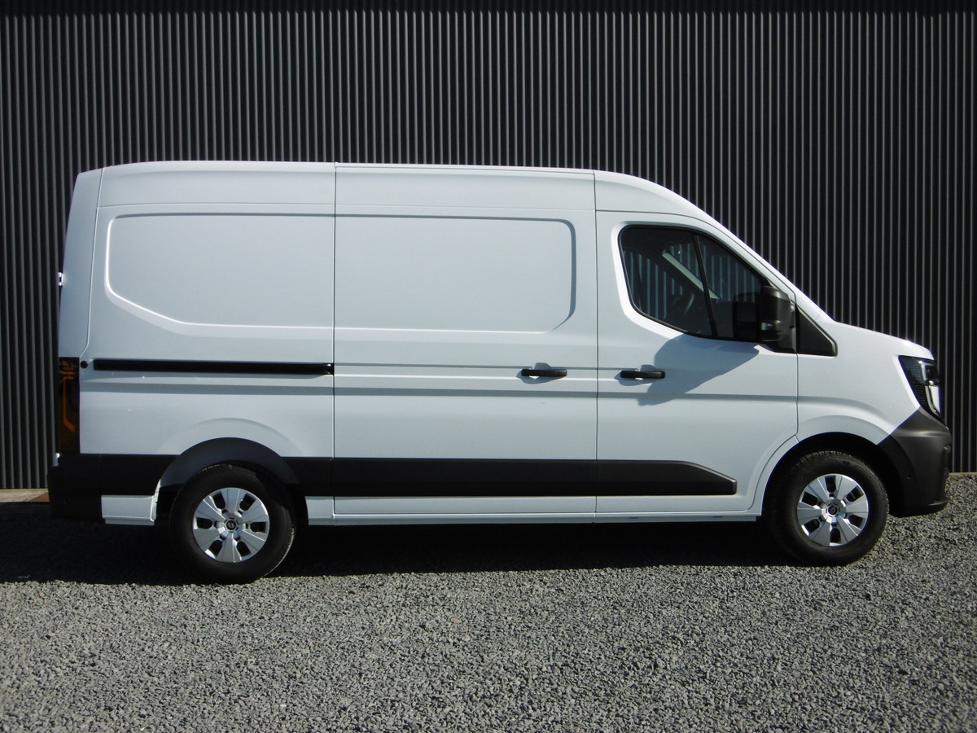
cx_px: 488
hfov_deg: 49.0
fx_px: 1073
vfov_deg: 37.7
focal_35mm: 38
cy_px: 366
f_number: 9.3
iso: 100
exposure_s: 1/250
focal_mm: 6.8
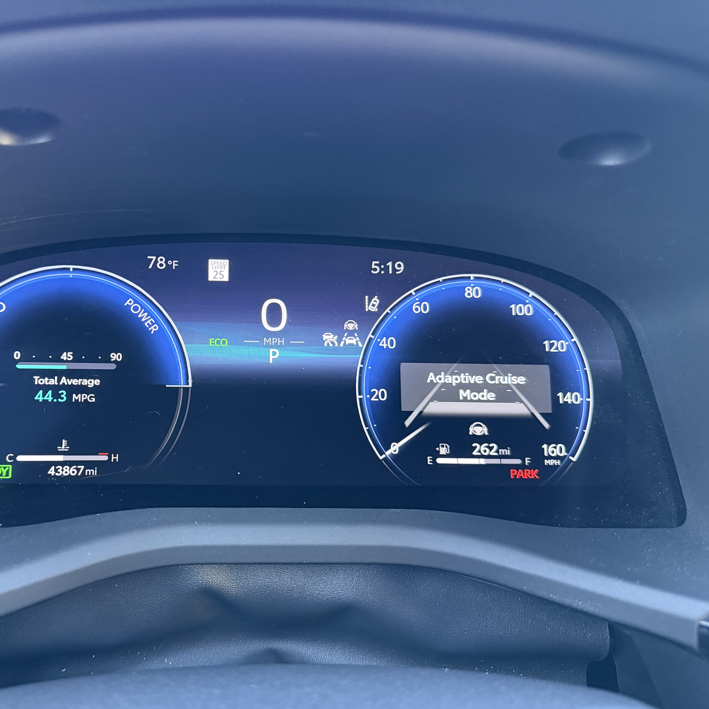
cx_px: 240
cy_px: 358
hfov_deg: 54.6
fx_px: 672
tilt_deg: -16.7
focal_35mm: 29
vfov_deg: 55.6
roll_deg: +1.4
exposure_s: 1/52
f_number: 1.78
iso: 800
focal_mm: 6.76
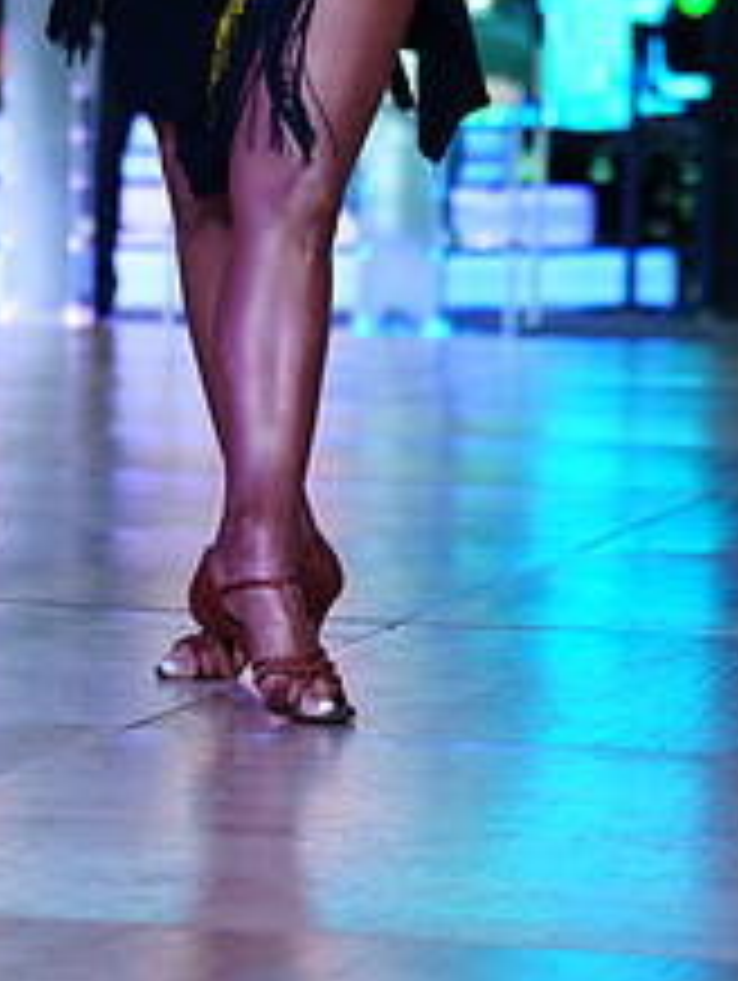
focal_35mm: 179
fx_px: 5078
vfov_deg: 10.8
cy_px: -230
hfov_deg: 8.3
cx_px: 169
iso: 1600
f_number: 2.8
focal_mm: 70
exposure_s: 1/500
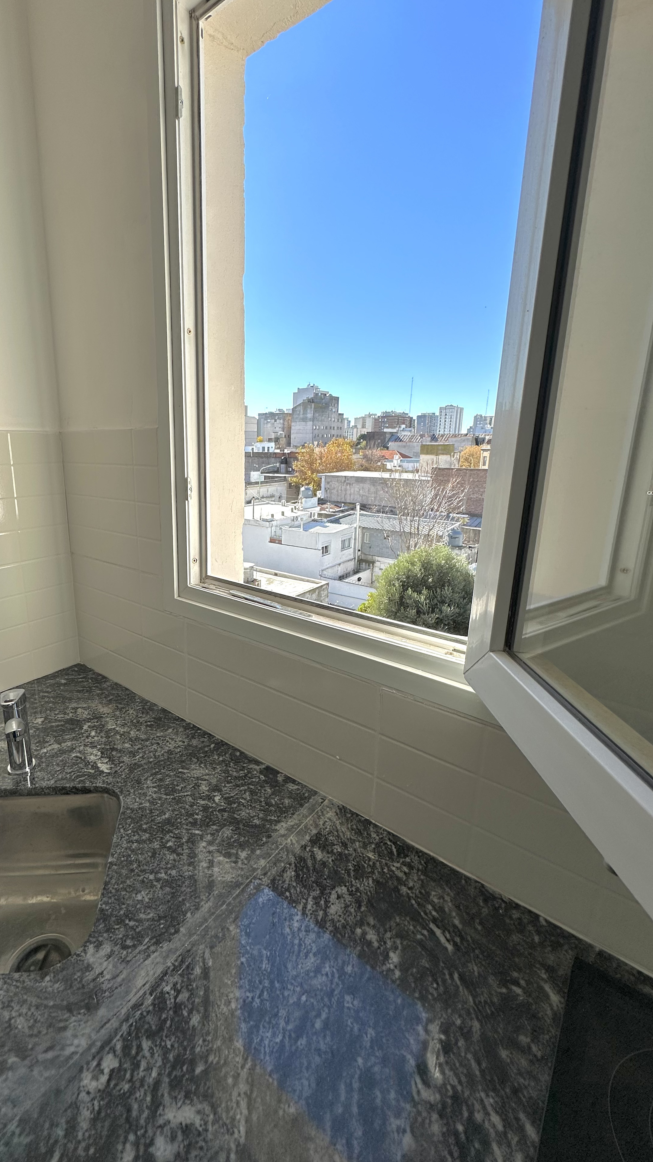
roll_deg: -0.2
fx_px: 493
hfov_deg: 65.6
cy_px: 553
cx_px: 227
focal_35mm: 16
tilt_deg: -12.6
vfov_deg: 99.3
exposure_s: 1/1024
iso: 40
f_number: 2.2
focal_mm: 2.22
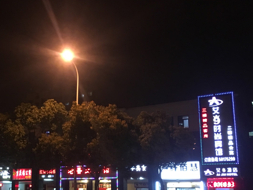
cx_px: 65
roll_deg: -1.7
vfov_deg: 31.8
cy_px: 133
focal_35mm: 45
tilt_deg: +10.8
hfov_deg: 41.0
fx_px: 329
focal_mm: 4.15
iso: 250
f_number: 2.2
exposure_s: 1/17
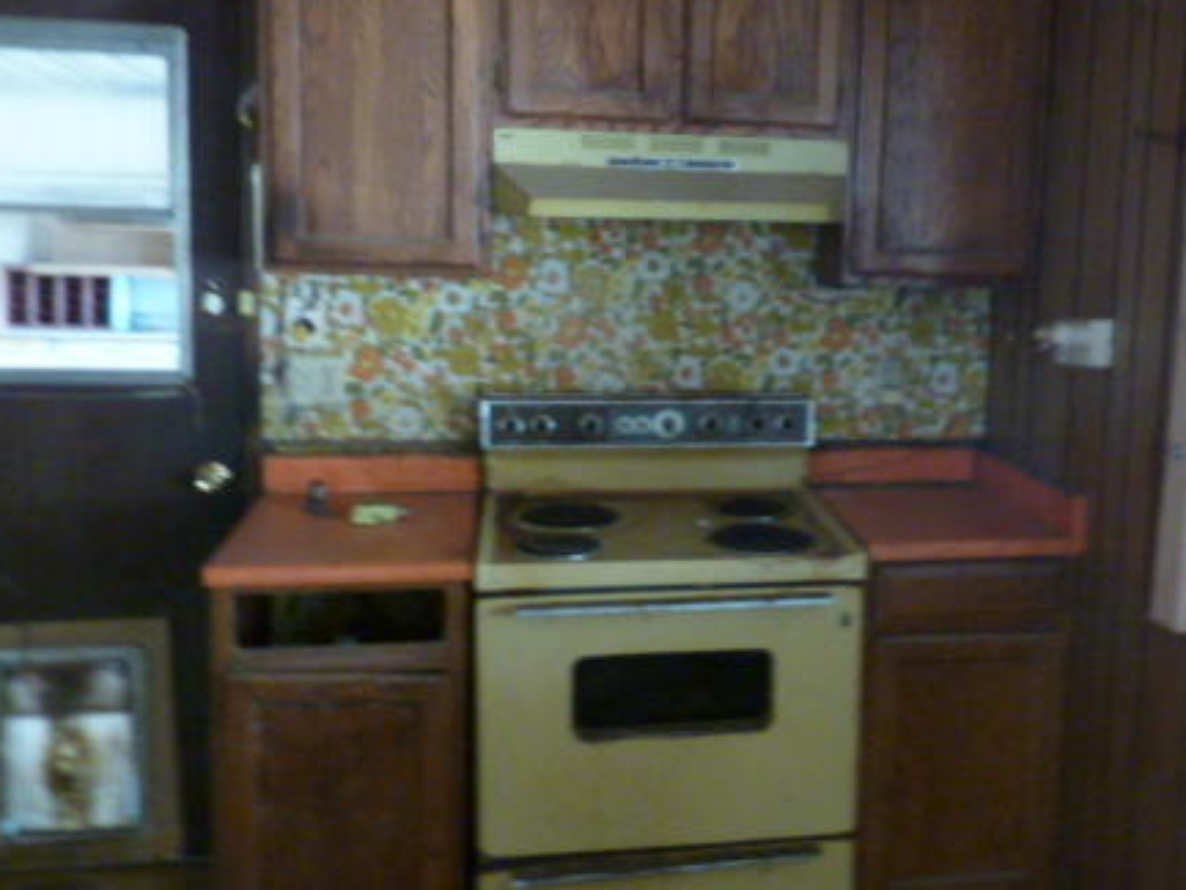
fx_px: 1268
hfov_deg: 49.4
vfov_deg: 38.6
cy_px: 385
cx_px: 780
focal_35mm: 37
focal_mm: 4.1
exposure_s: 1/8
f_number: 3.3
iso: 400
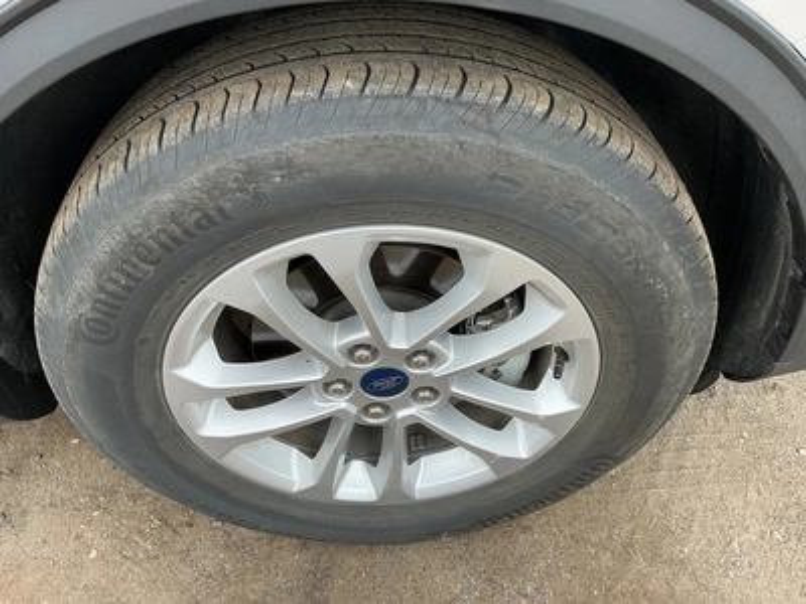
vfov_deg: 49.7
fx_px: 652
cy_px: 302
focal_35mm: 28
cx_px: 403
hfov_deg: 63.4
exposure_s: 1/280
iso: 25
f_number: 1.8
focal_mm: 3
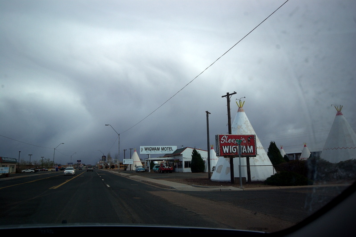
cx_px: 178
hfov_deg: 62.0
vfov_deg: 43.5
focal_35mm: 30
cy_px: 118
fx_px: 296
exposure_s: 1/750
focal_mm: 20
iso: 100
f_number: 5.6
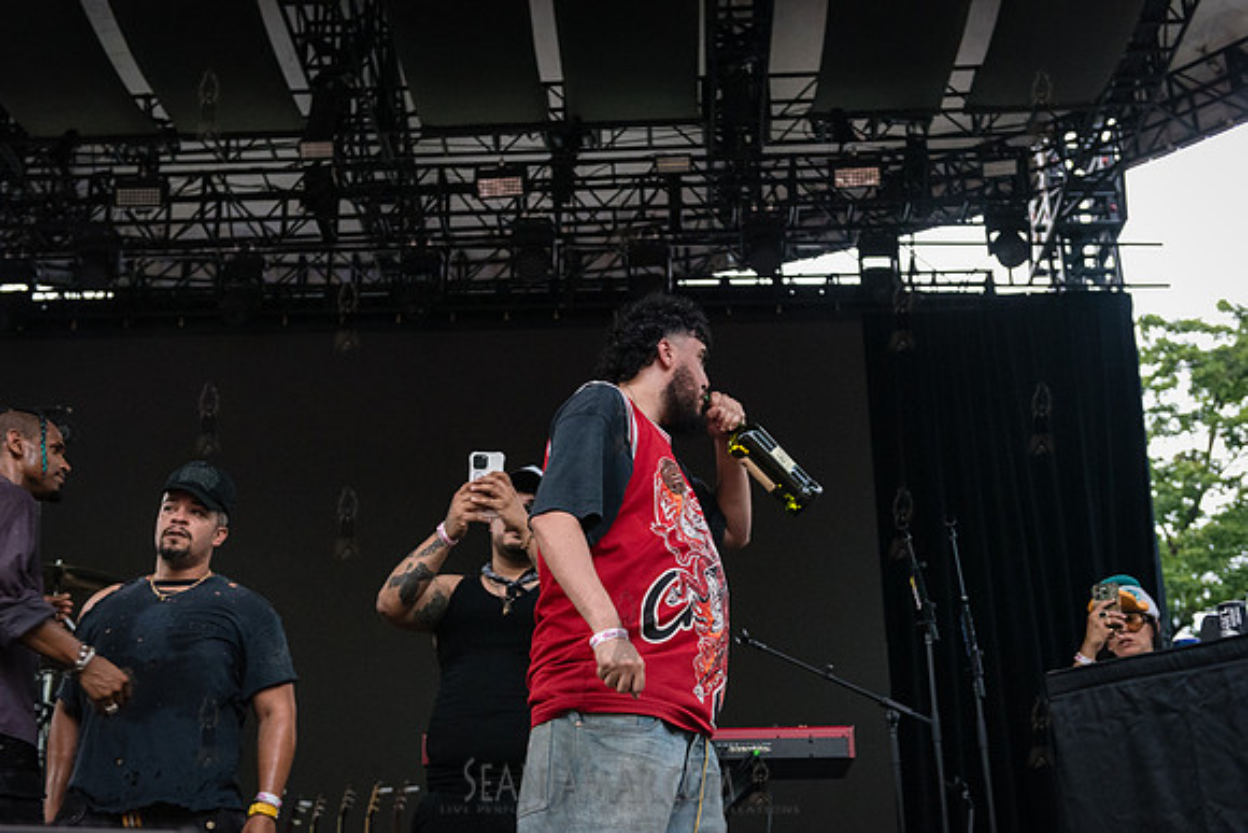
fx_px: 1754
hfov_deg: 39.2
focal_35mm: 51
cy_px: 416
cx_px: 624
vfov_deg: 26.7
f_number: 3.5
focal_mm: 48
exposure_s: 1/320
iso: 5000
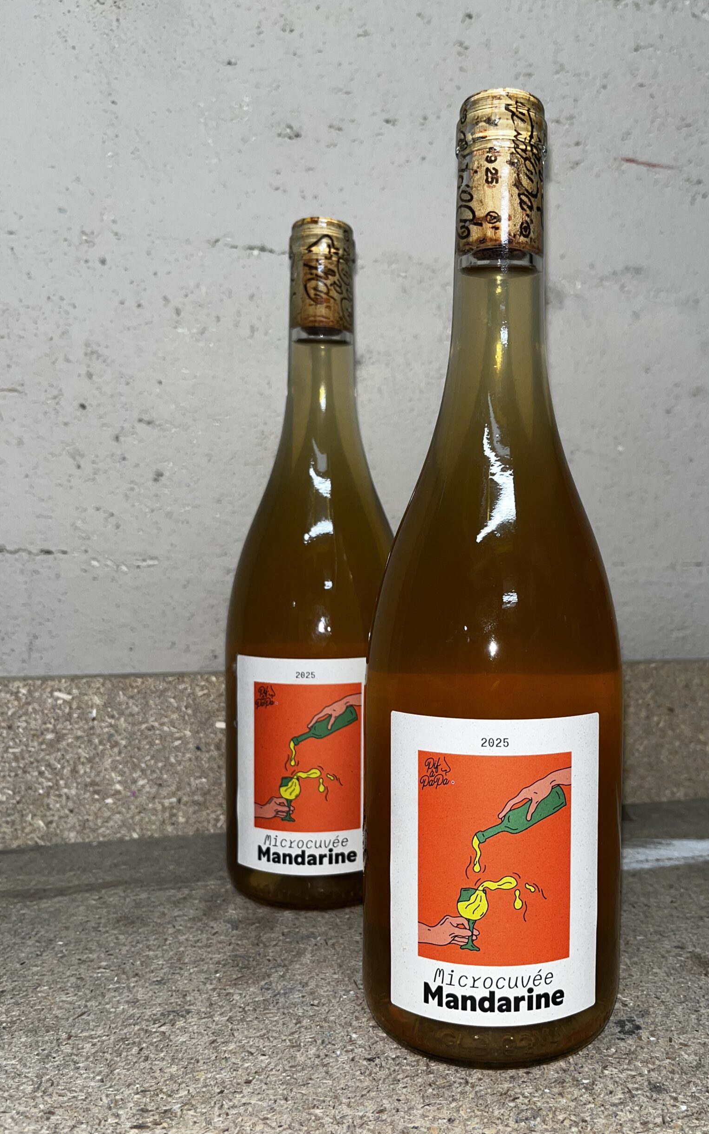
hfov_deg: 42.9
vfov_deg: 64.6
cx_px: 439
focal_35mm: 29
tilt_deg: -3.8
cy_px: 595
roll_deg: +0.5
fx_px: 896
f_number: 1.6
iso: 32
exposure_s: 1/52
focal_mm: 5.1
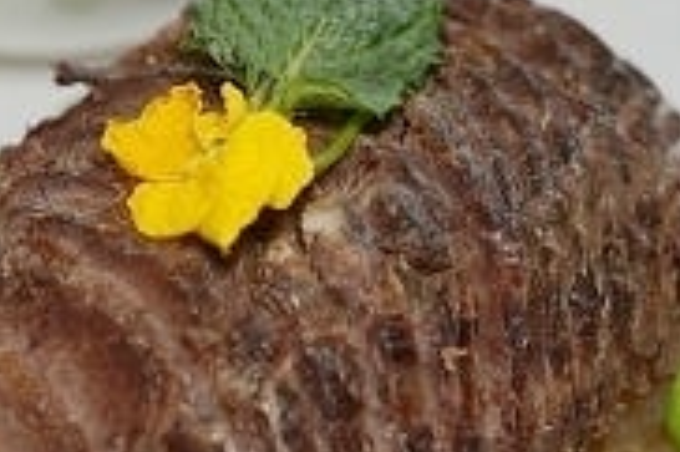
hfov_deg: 7.6
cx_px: -101
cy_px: 45
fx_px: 5095
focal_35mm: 270
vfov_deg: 5.1
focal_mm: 41
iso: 320
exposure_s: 1/160
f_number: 4
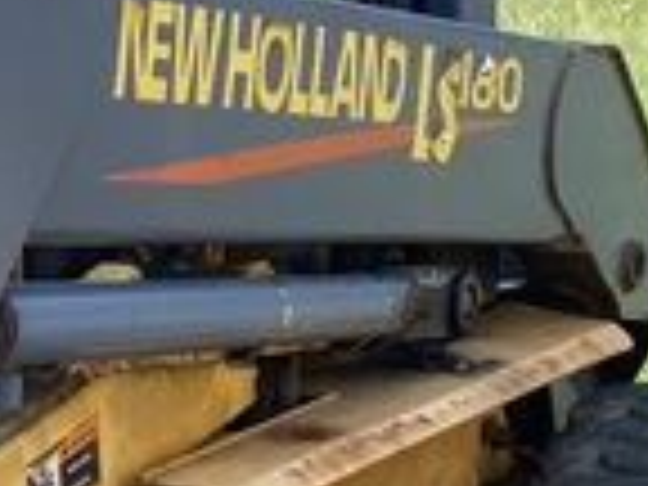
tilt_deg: -14.2
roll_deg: +0.6
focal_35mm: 144
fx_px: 2696
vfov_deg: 10.2
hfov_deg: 13.2
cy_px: 486
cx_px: -230
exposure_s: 1/782
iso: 32
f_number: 1.8
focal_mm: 4.25
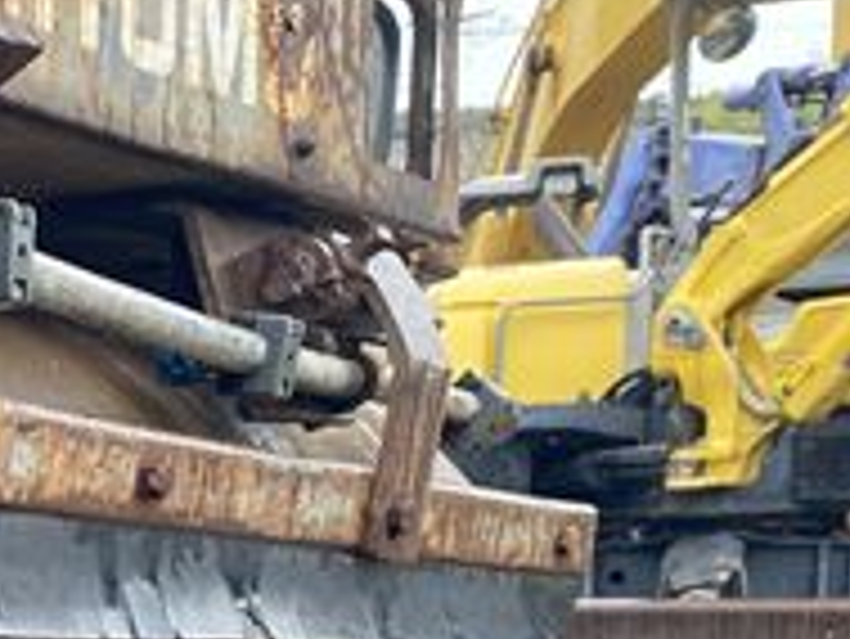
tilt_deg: -6.5
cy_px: 900
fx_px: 2162
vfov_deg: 15.7
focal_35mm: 88
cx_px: -585
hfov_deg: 18.4
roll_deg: -1.5
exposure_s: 1/339
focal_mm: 4.25
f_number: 1.8
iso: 32
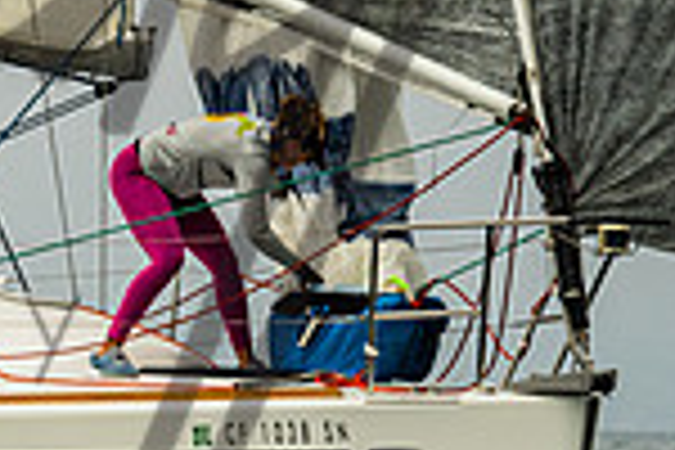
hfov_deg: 3.9
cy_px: 102
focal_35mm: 529
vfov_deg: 2.6
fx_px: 9918
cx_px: -117
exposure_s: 1/2500
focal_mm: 120
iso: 400
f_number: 6.3
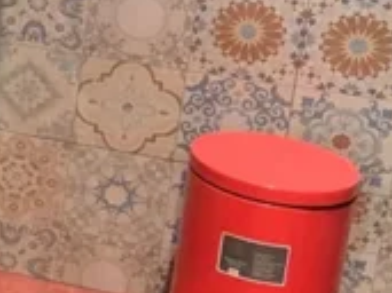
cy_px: -48
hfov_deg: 13.0
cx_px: -446
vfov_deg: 11.5
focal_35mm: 127
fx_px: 1437
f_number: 1.8
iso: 320
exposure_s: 1/30
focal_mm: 3
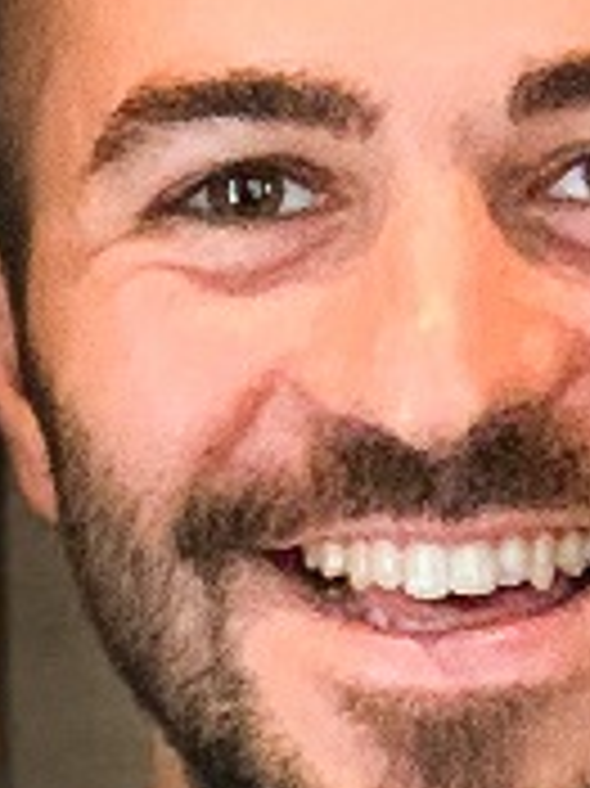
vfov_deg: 5.0
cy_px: 1263
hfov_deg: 3.7
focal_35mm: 397
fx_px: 9033
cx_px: -140
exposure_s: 1/50
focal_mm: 6
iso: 400
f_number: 2.4
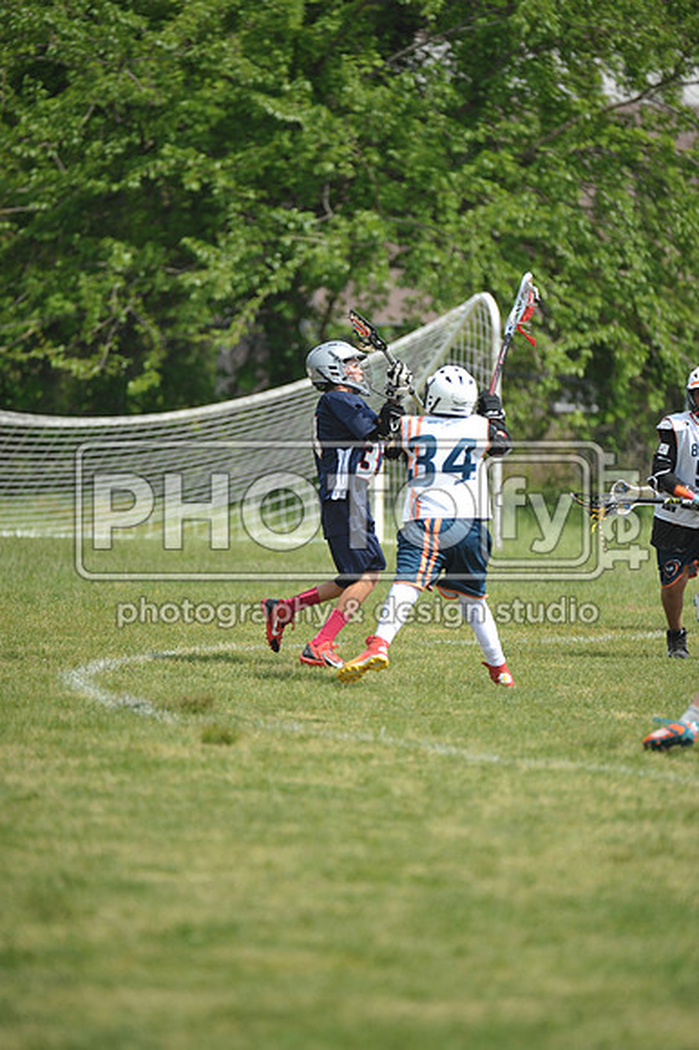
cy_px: 525
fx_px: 9914
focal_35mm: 340
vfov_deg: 6.1
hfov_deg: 4.0
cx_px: 350
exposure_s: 1/3200
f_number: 4
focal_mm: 340
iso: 640
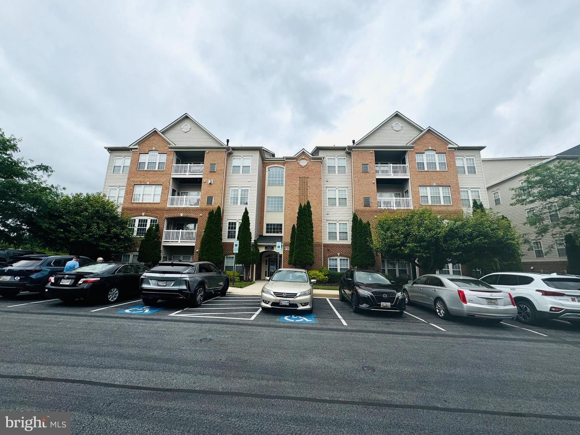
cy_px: 218
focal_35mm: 14
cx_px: 290
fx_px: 235
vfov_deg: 85.7
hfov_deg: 102.1
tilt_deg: +12.4
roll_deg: -1.2
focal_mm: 2.22
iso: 50
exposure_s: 1/3106
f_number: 2.2
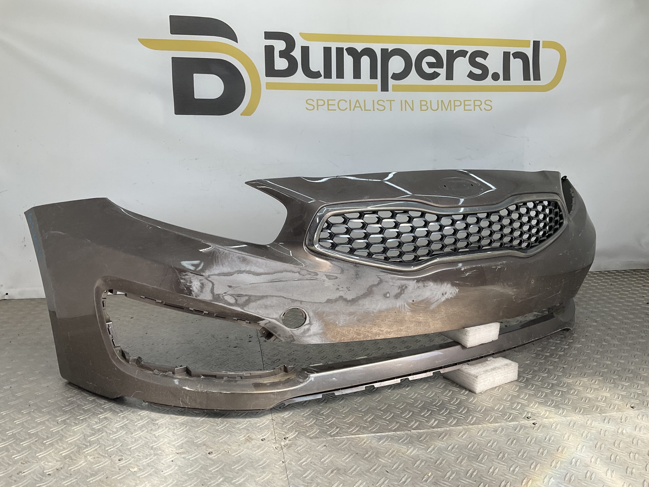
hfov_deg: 61.7
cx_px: 324
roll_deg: -1.6
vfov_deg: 48.2
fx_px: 544
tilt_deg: -11.1
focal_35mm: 29
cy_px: 244
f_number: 1.8
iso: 16
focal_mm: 3
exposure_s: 1/268
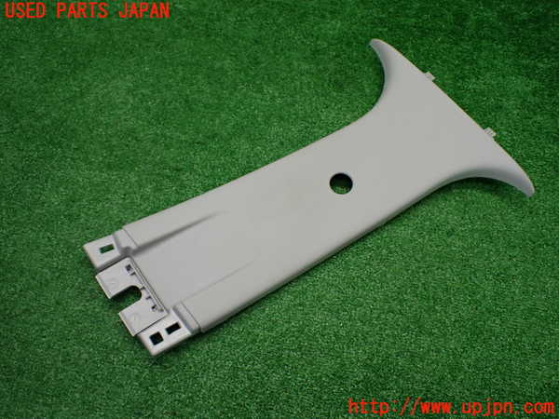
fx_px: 484
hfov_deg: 60.0
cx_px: 280
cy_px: 210
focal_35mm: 30
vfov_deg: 46.8
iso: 320
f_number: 2.3
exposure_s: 1/125
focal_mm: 5.4
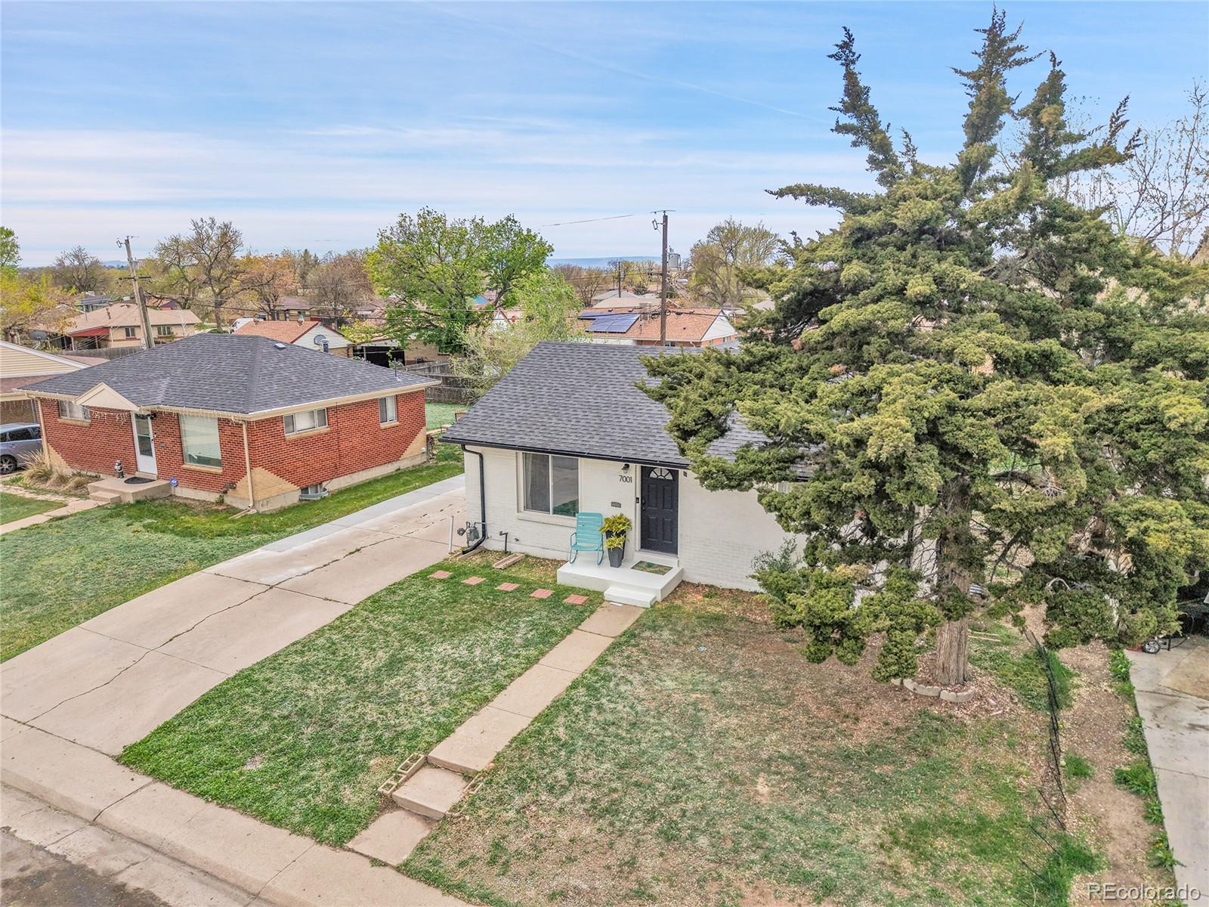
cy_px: 454
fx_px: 838
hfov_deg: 71.6
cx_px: 604
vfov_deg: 56.8
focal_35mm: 24
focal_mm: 8.67
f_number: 1.8
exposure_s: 1/4000
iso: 130
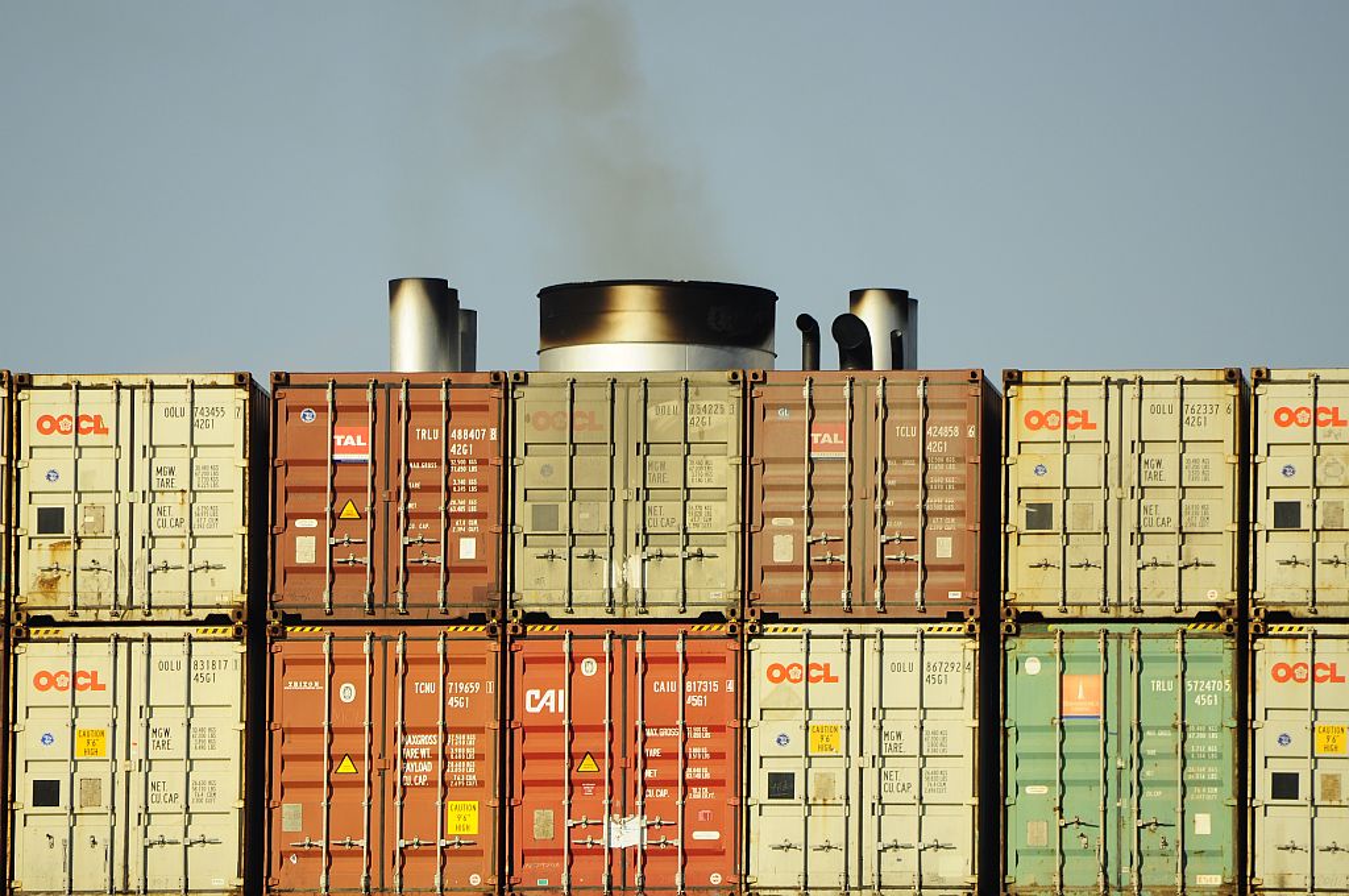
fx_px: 28068
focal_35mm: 750
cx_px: 674
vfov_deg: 1.8
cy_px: 448
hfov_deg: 2.8
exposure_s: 1/640
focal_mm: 500
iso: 200
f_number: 8
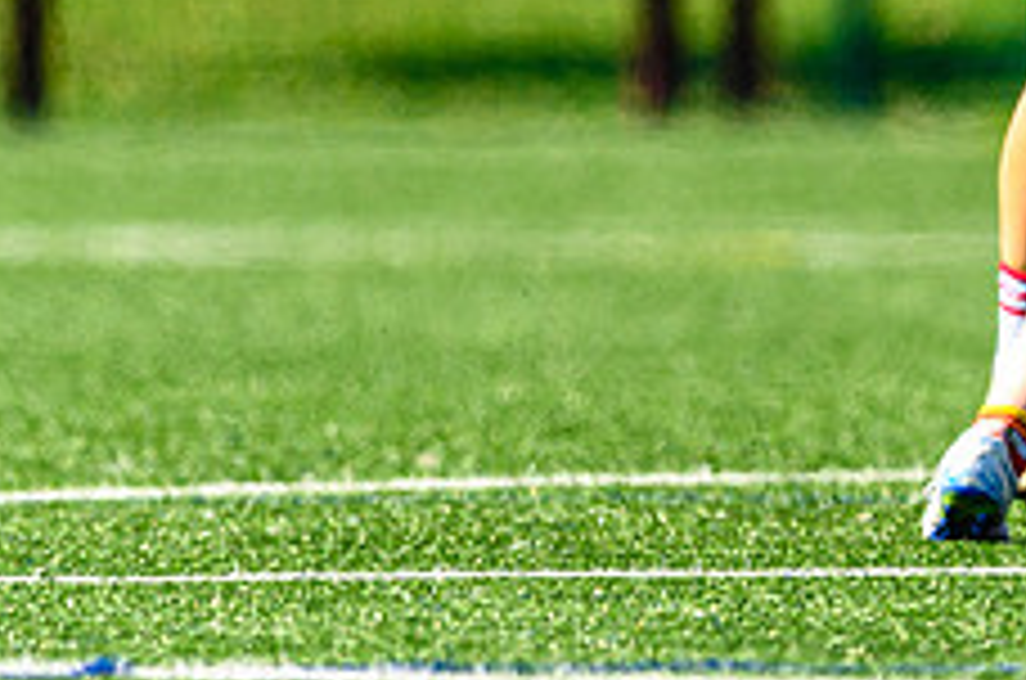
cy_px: 167
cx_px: 1290
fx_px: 47865
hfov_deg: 1.2
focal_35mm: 1683
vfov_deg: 0.8
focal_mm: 400
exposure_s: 1/1600
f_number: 3.2
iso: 100
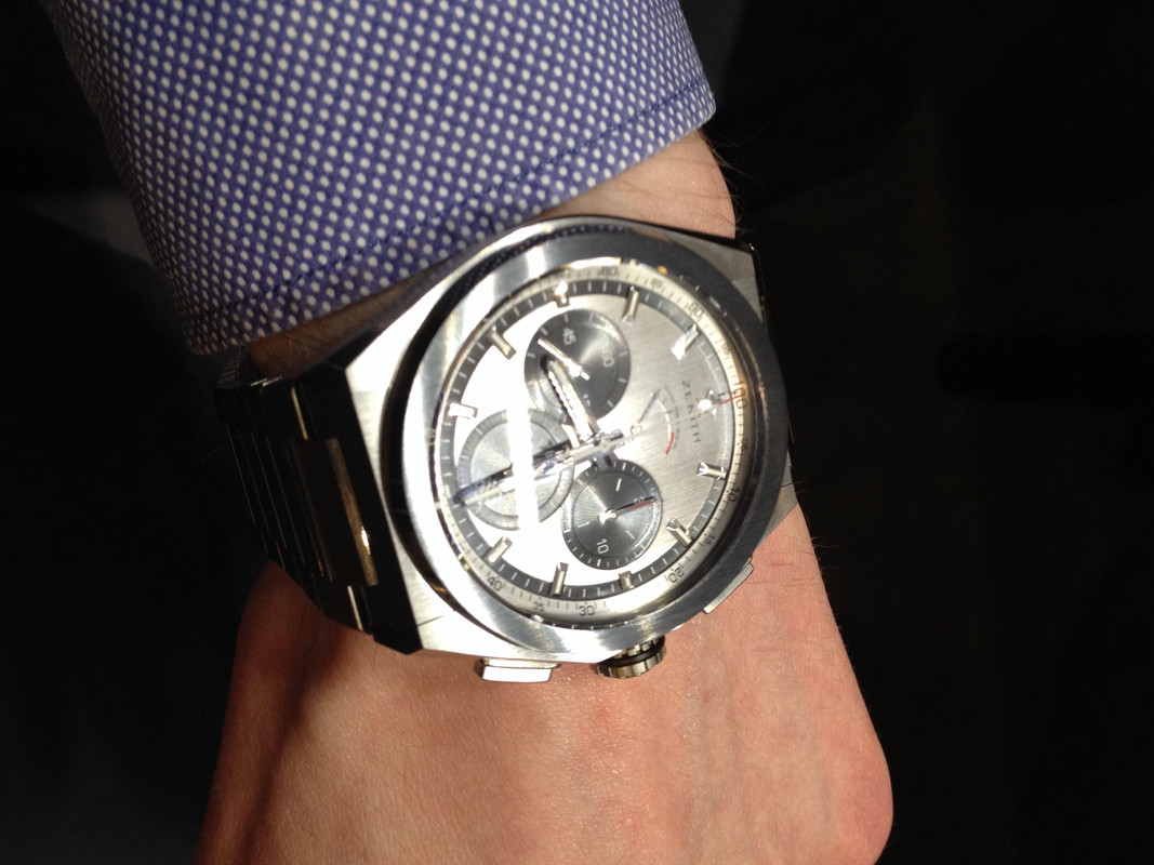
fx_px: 1167
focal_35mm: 35
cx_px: 577
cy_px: 432
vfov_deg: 40.7
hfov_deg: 52.6
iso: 100
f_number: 2.4
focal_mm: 4.28
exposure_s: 1/20
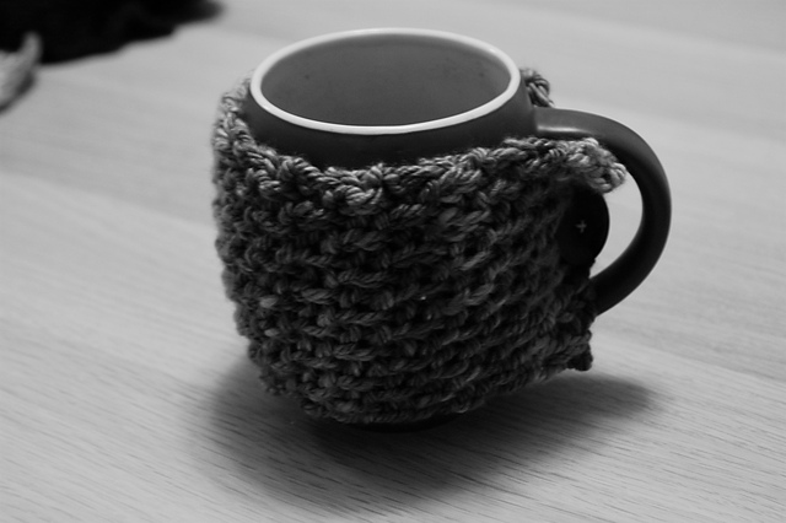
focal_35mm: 75
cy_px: 262
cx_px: 393
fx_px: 1637
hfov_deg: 27.0
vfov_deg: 18.2
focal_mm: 50
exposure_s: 1/15
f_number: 4.5
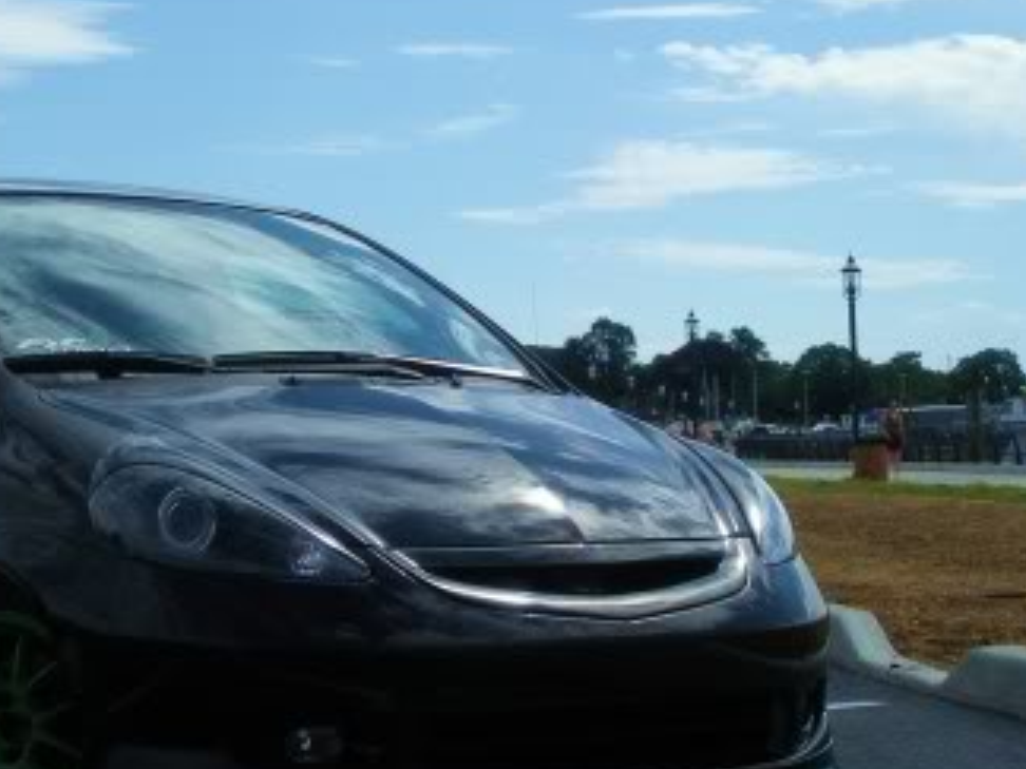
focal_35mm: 89
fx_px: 2638
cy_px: 244
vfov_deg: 16.6
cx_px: 462
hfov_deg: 22.0
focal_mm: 6.3
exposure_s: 1/463
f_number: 5.6
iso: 64
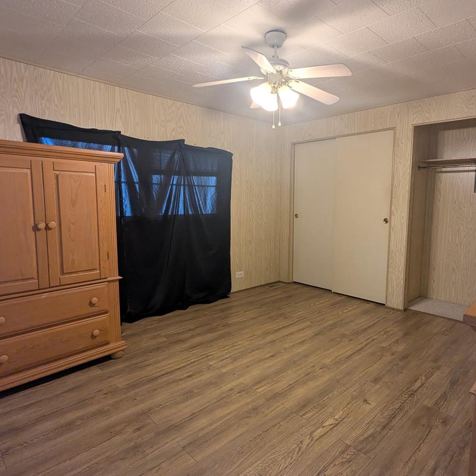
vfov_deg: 72.1
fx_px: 327
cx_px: 277
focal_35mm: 21
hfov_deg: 71.6
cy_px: 240
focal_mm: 2.35
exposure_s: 1/60
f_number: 2.2
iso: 206
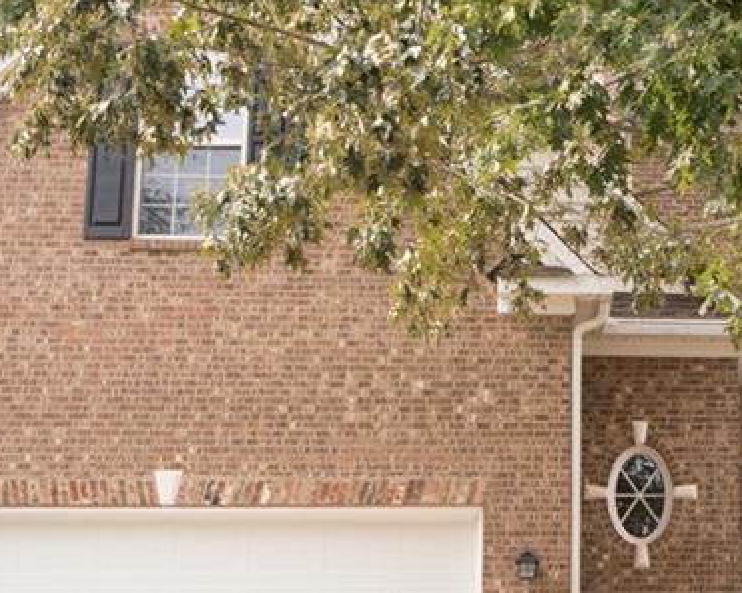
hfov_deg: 20.1
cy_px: 166
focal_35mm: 93
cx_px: 706
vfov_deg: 16.5
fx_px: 2041
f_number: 5.6
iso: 200
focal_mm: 24
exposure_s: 1/160
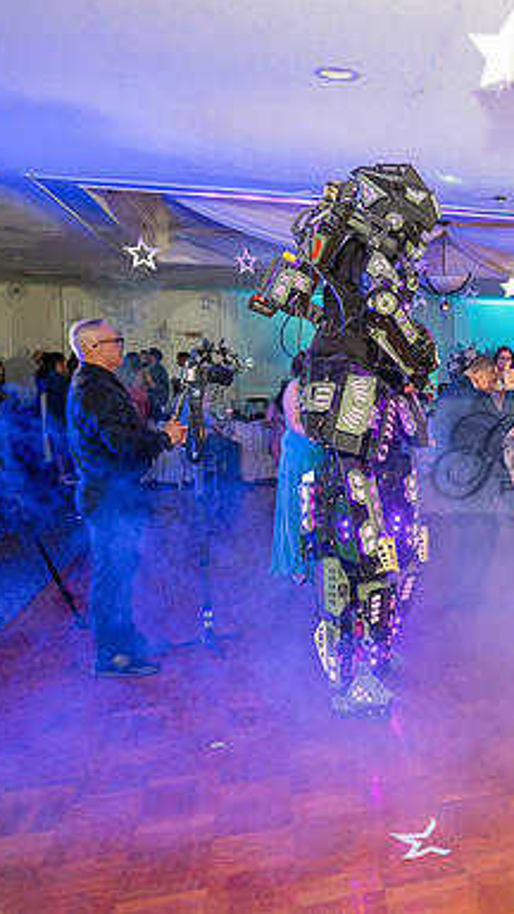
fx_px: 921
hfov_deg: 27.4
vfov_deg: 52.8
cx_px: 619
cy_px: 456
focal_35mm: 38
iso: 1250
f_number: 3.2
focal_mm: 24
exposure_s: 1/200
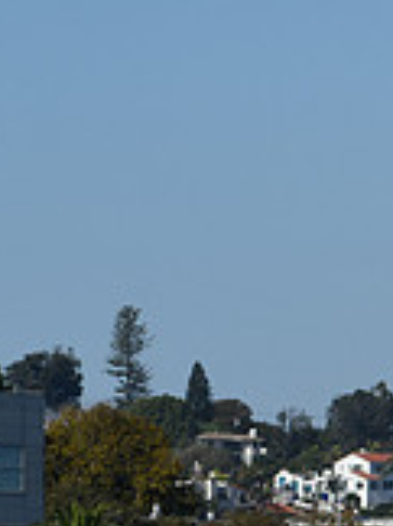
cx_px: 715
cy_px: 625
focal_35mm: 673
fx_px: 10215
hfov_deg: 2.2
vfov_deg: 2.9
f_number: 9
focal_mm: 130
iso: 100
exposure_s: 1/640
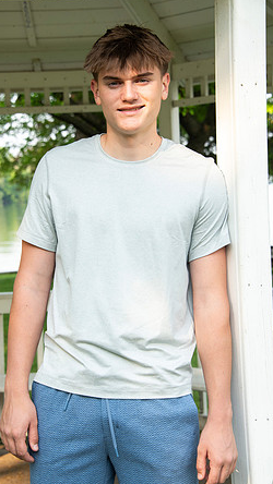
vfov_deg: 24.5
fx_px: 1119
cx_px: 116
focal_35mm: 87
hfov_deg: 13.9
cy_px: 240
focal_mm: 82
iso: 320
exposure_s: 1/160
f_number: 7.1
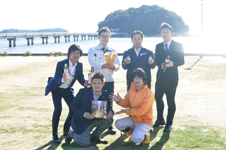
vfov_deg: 25.3
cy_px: 76
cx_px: 112
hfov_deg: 37.2
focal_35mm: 54
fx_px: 336
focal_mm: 35
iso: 250
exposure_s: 1/640
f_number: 4.5
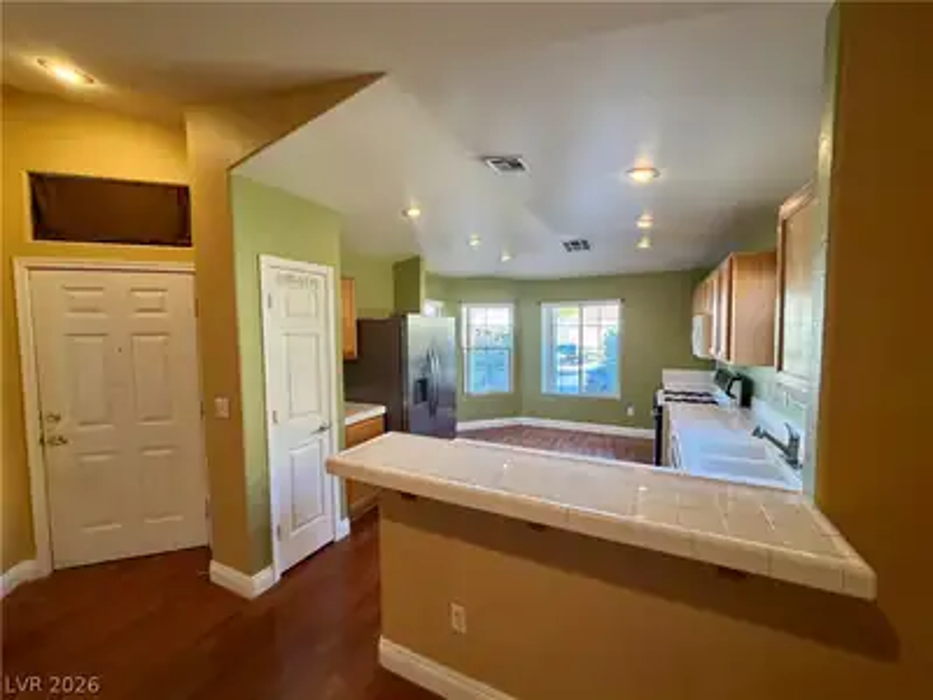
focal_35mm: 14
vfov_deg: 85.7
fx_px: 377
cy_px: 350
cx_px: 466
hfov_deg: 102.1
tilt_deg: -3.7
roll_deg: +1.1
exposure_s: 1/120
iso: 250
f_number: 2.2
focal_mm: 2.22
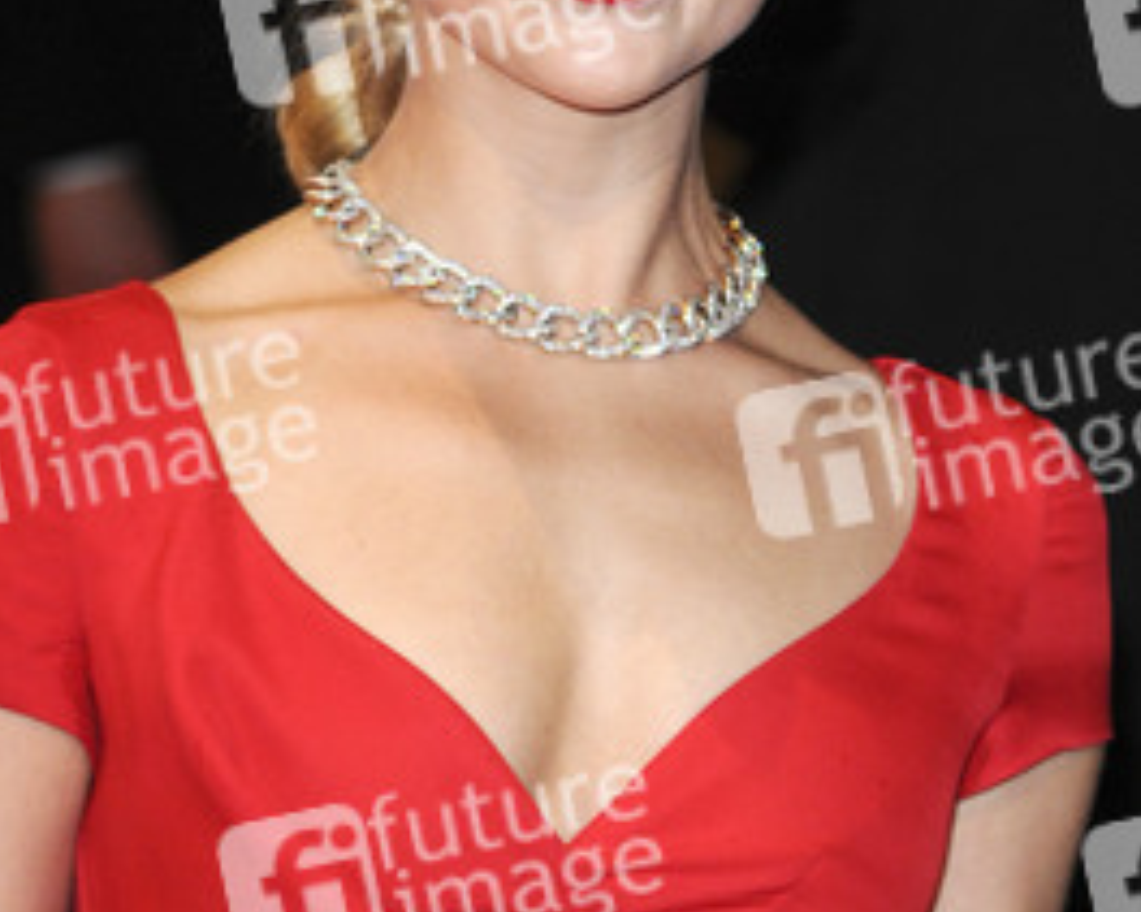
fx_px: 8642
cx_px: 568
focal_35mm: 256
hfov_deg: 7.6
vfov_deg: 6.0
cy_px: 220
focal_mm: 120
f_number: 5
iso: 640
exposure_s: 1/160
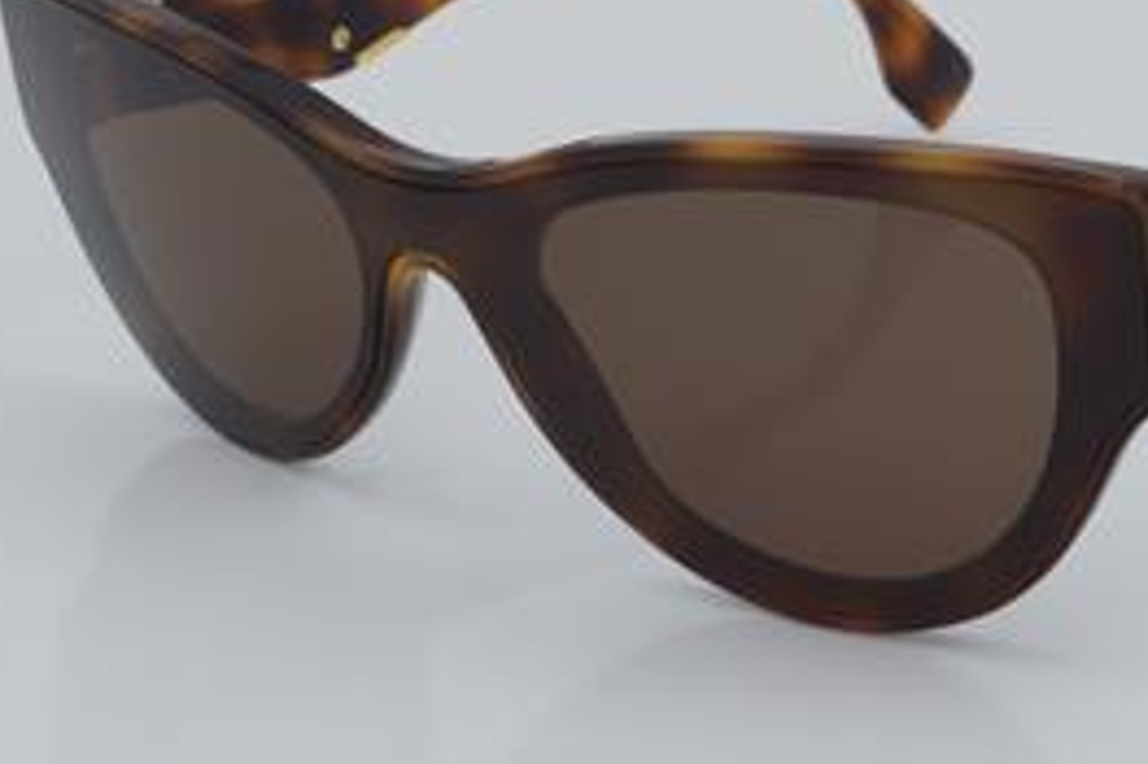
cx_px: 842
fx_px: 3633
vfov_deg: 12.0
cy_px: 244
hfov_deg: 17.9
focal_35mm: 114
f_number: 32
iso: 100
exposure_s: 1/4
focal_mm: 50
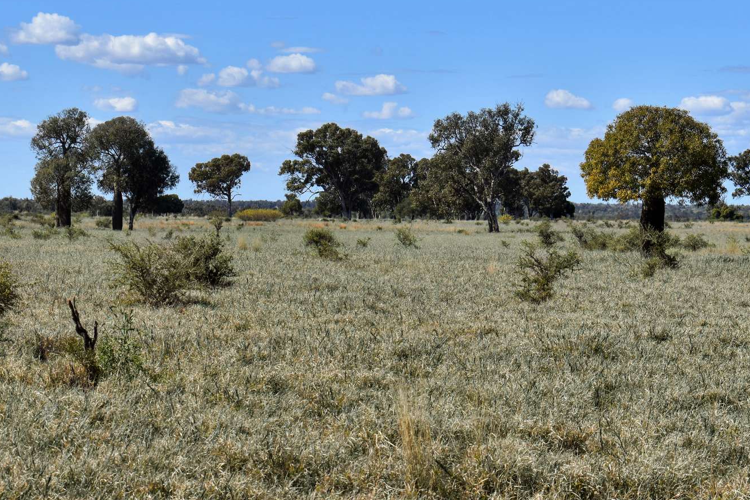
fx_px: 2494
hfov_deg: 17.1
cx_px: 357
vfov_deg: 11.4
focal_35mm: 120
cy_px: 219
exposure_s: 1/400
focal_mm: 55
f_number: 10
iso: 200
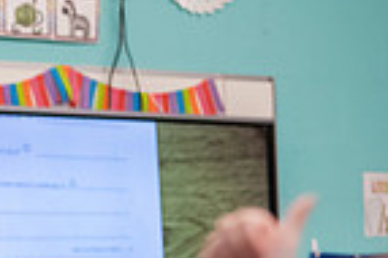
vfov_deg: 4.2
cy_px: 365
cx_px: -144
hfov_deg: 6.3
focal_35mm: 325
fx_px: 3499
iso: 2500
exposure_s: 1/200
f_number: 3.5
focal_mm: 80
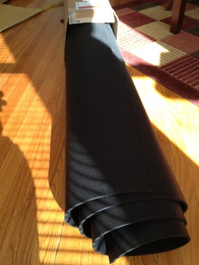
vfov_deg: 52.6
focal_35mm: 35
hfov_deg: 40.7
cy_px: 132
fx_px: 268
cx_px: 100
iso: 64
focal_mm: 4.28
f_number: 2.4
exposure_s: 1/40
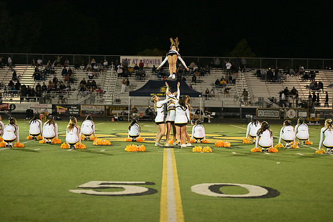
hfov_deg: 27.0
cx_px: 166
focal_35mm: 75
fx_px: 693
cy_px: 111
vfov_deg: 18.2
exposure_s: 1/640
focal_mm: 50
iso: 400
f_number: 1.2
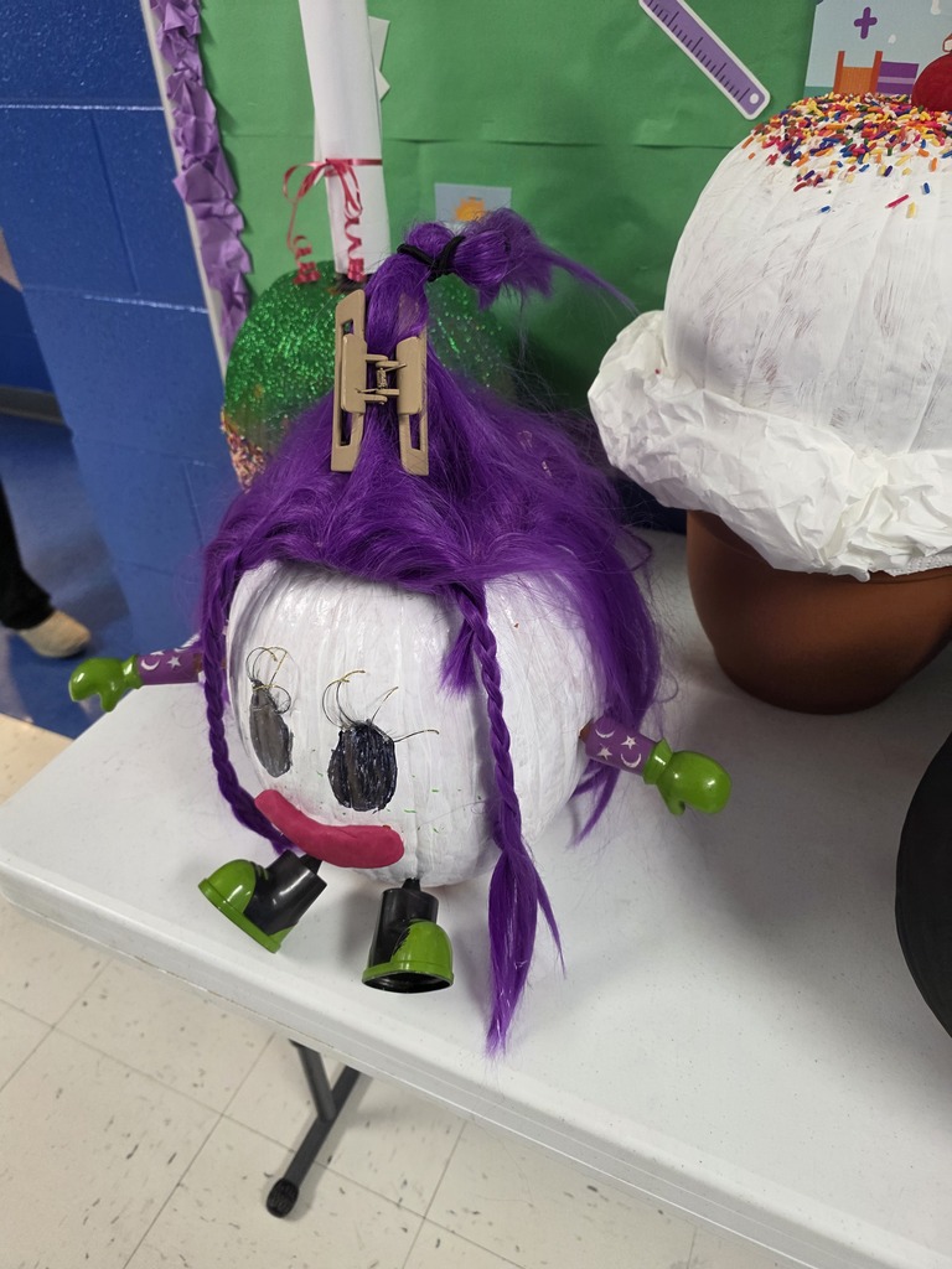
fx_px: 843
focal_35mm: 23
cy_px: 634
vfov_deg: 73.9
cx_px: 476
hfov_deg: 58.9
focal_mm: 6.3
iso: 320
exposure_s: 1/120
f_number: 1.7
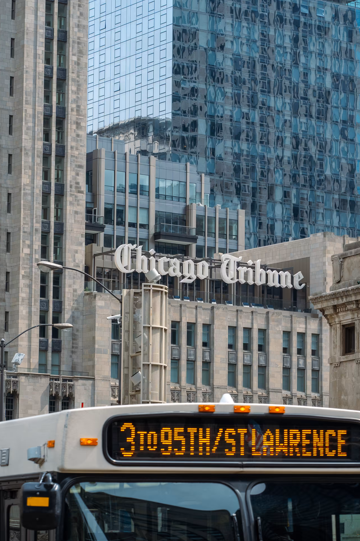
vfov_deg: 15.5
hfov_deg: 10.4
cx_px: 204
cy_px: 288
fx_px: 1980
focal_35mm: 132
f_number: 9
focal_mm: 85
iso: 320
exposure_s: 1/500
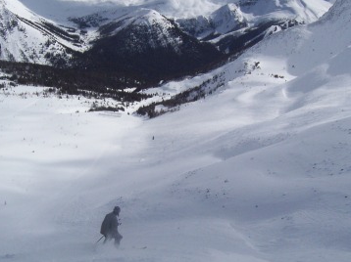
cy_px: 141
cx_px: 191
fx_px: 578
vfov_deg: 25.6
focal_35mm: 57
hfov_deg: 33.8
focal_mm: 5.6
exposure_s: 1/1401
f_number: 5.1
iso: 80
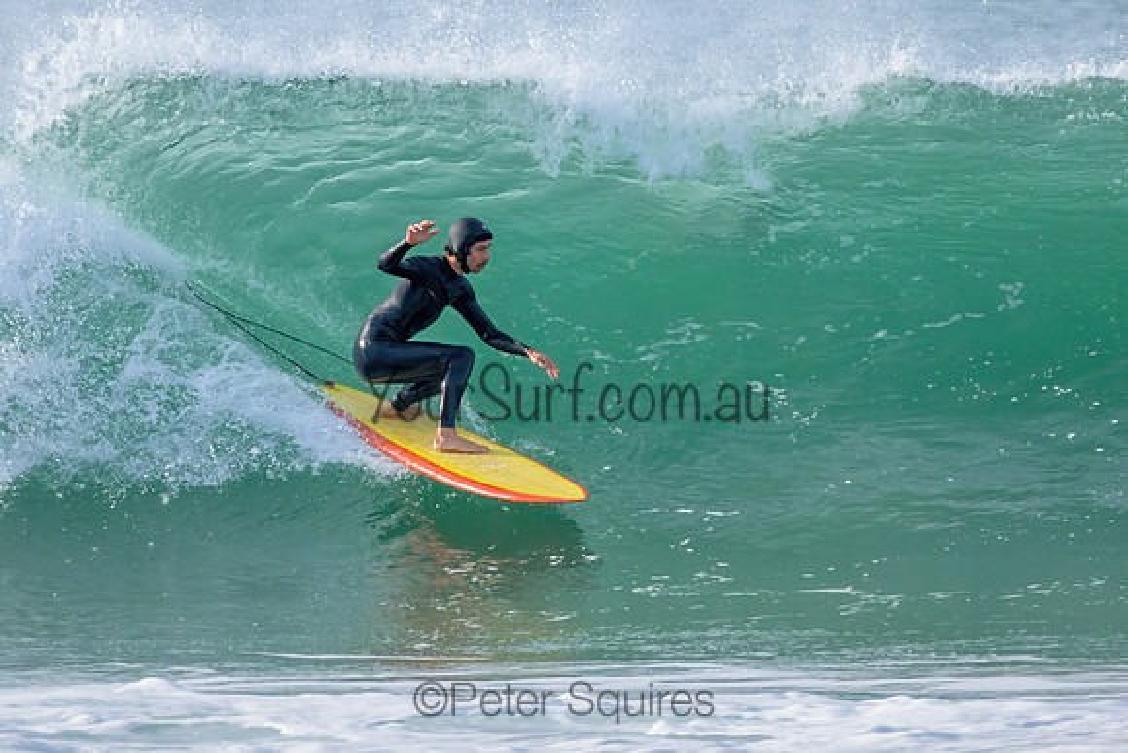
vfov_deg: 1.2
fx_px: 34498
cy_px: 274
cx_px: 529
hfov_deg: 1.9
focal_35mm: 1101
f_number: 11
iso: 1600
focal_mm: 800
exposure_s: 1/1600
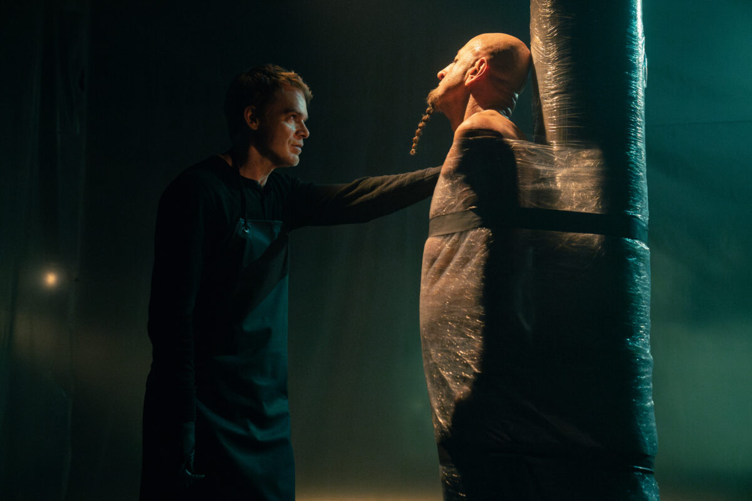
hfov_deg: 35.6
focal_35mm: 56
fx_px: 1170
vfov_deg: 24.2
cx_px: 376
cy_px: 250
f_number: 3.5
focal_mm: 56
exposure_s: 1/160
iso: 16000
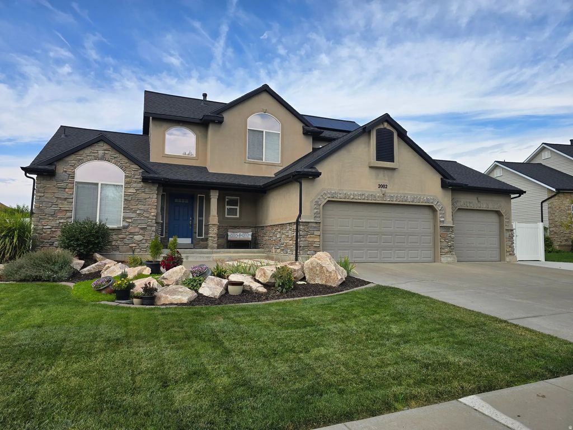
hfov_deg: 73.9
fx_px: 381
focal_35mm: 23
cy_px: 215
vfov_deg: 58.9
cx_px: 286
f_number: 1.7
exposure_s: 1/736
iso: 12
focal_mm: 6.3
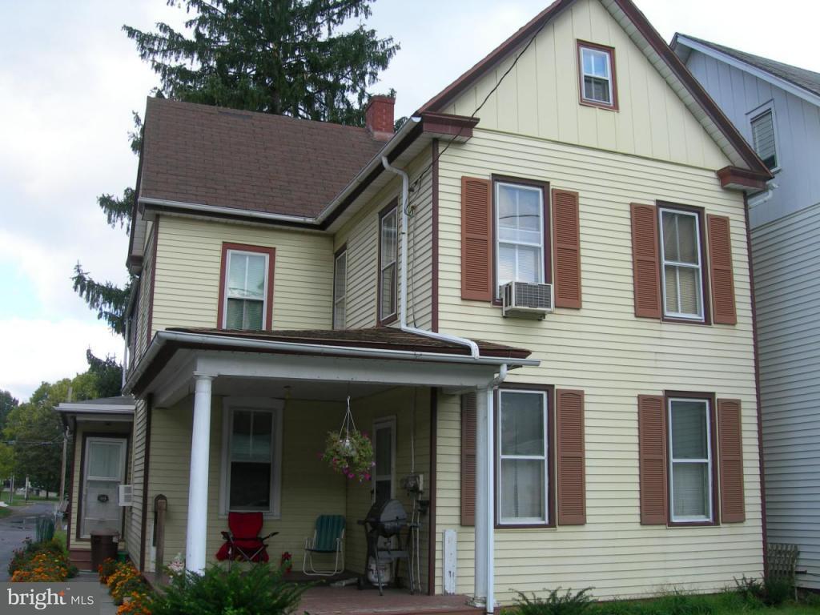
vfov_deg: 37.7
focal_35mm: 38
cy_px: 308
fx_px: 900
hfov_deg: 49.0
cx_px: 410
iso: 50
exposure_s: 1/140
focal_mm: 7.8
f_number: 4.8
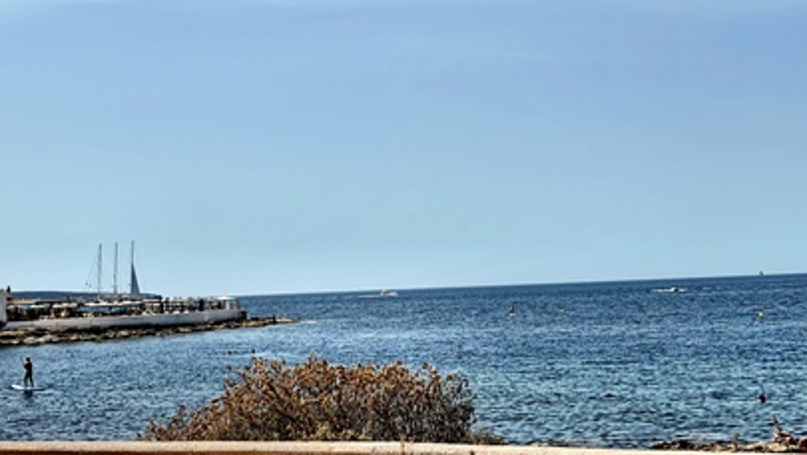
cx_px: 305
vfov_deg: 21.5
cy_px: 243
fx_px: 1199
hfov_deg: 37.0
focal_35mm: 56
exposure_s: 1/8850
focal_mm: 5.96
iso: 50
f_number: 1.6
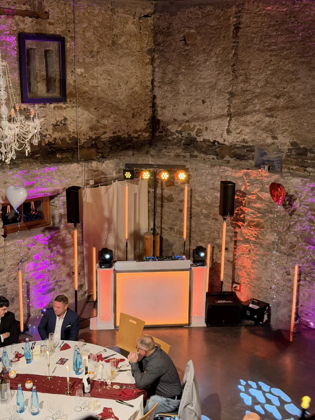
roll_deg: -0.1
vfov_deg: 39.7
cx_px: 158
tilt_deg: -13.8
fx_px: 582
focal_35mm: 48
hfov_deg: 30.3
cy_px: 210
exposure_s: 1/37
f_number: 1.78
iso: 320
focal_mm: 6.76
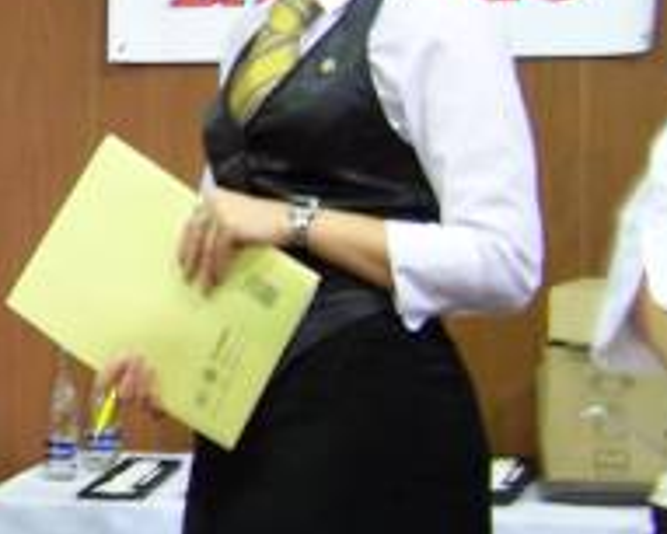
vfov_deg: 13.5
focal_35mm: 114
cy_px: 216
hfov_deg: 15.9
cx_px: -213
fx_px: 2252
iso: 140
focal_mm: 6.3
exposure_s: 1/8
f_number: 2.8
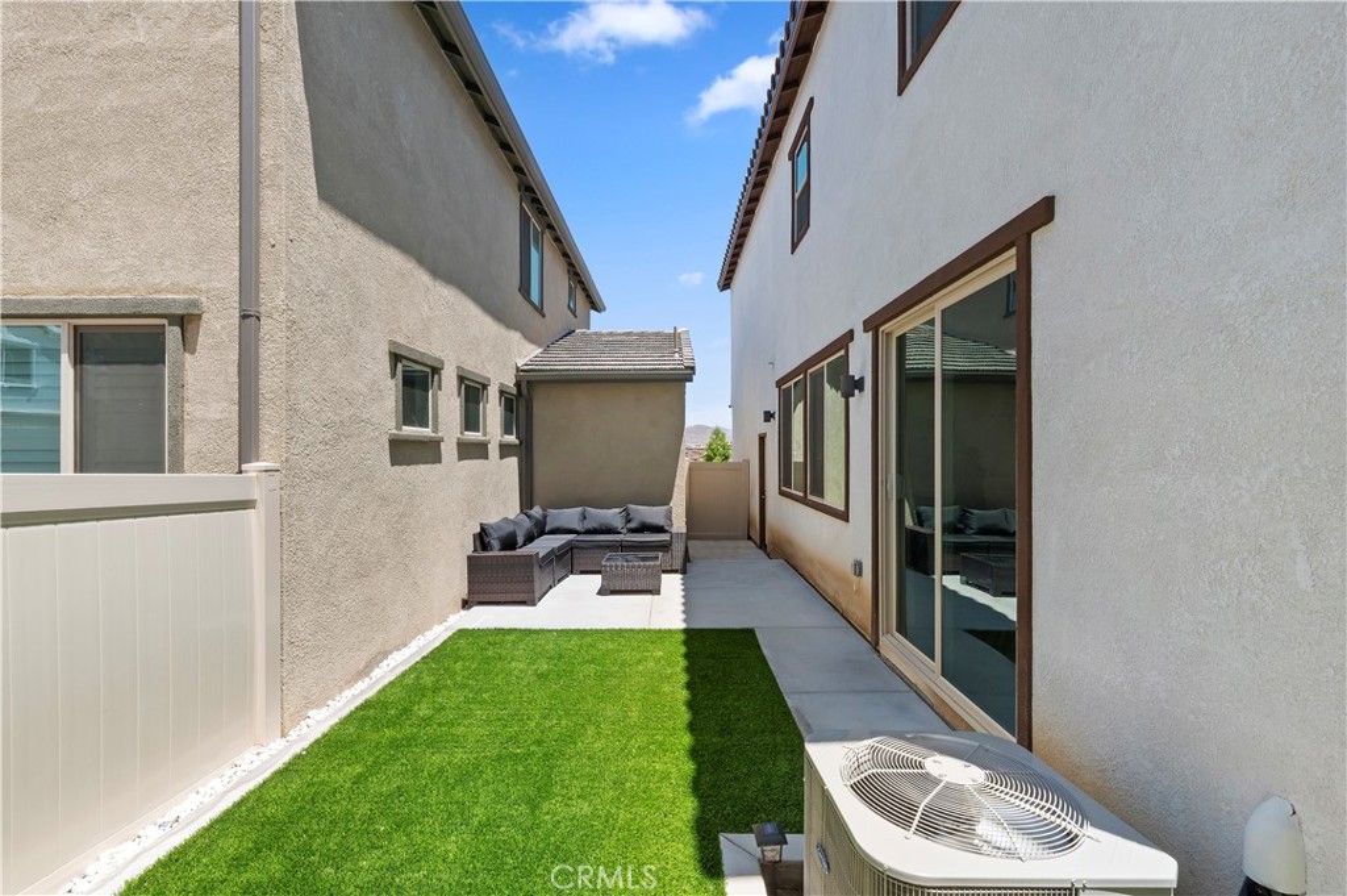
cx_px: 674
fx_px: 523
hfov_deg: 104.3
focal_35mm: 14
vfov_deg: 81.1
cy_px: 448
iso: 500
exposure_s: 1/125
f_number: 20
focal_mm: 14
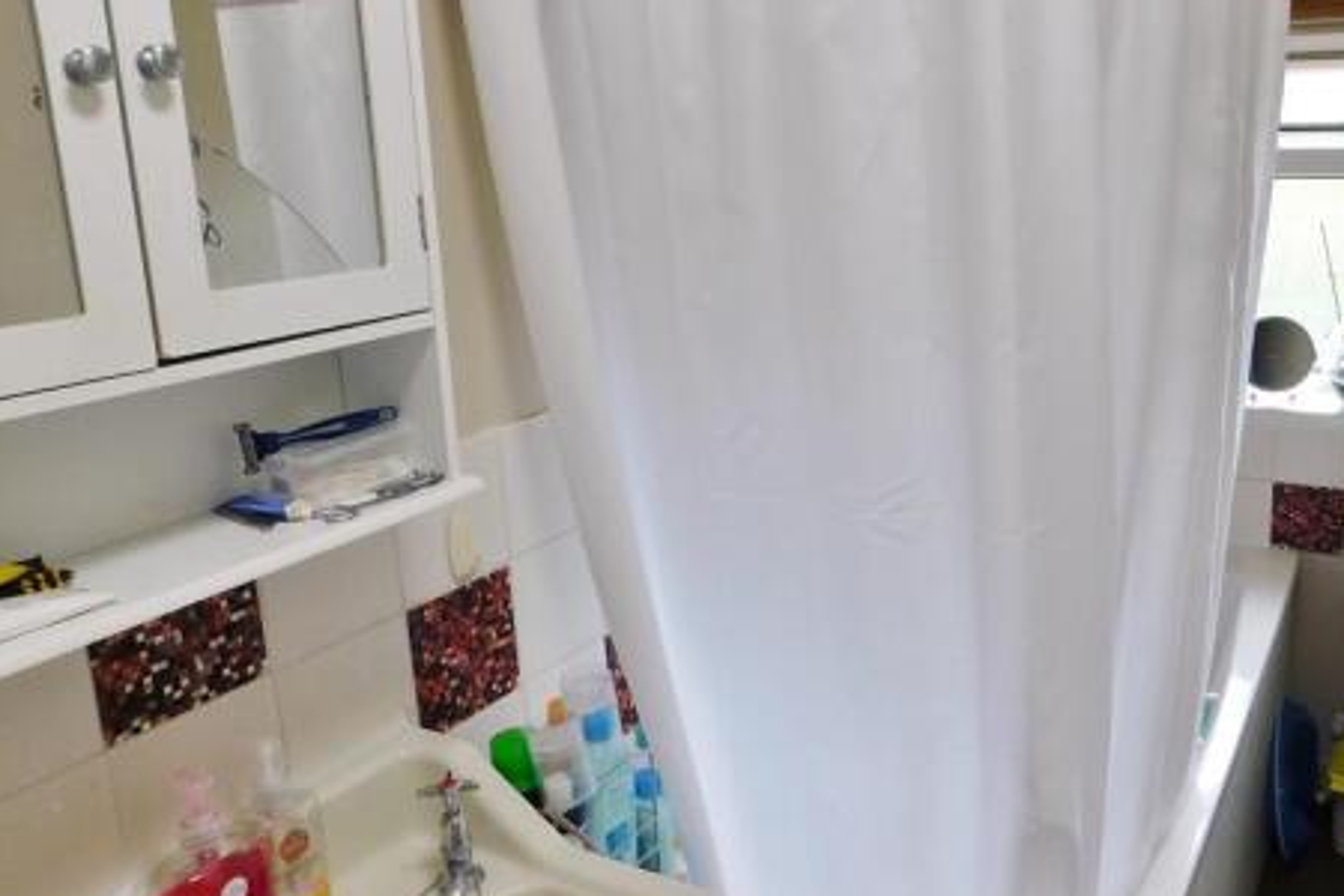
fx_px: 1157
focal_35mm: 31
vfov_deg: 42.2
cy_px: 390
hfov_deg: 59.7
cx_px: 817
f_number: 3
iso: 125
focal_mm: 4
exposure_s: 1/40
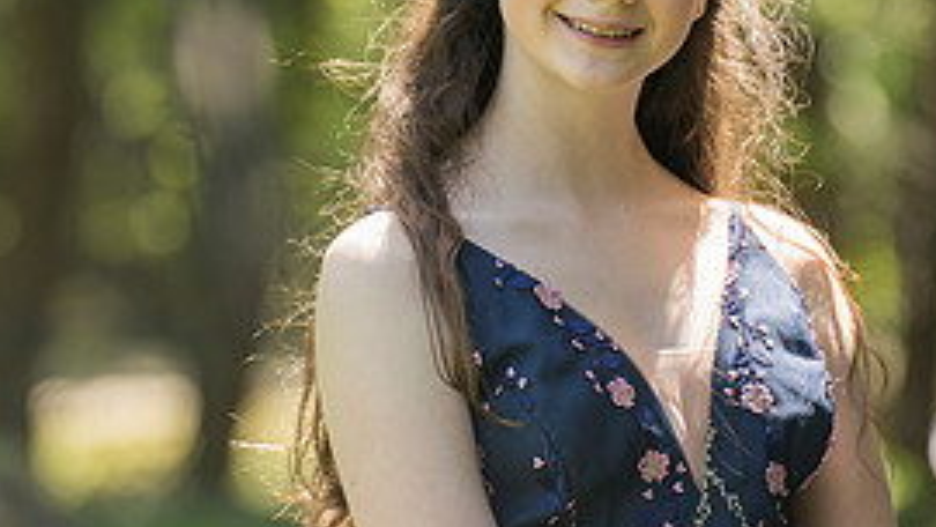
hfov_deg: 7.4
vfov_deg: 4.1
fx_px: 7273
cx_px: 503
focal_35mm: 293
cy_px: 153
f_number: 3.5
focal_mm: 168
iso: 100
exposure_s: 1/250
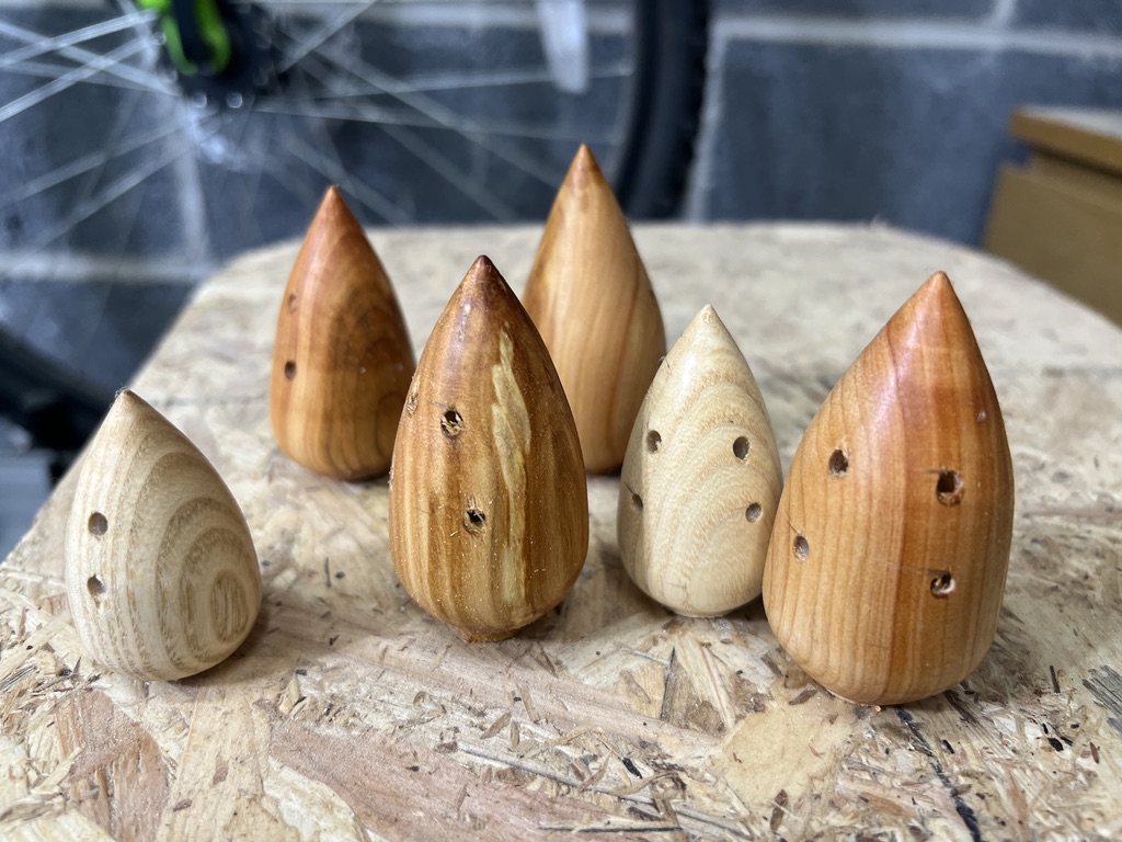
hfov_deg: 67.3
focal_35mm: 26
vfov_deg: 53.1
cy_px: 421
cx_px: 561
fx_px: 843
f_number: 1.5
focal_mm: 5.7
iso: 80
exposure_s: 1/100
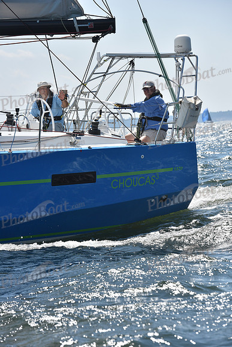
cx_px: 116
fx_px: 1497
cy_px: 174
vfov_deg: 13.2
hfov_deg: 8.9
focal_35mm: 155
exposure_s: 1/1250
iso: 320
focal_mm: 155
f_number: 8
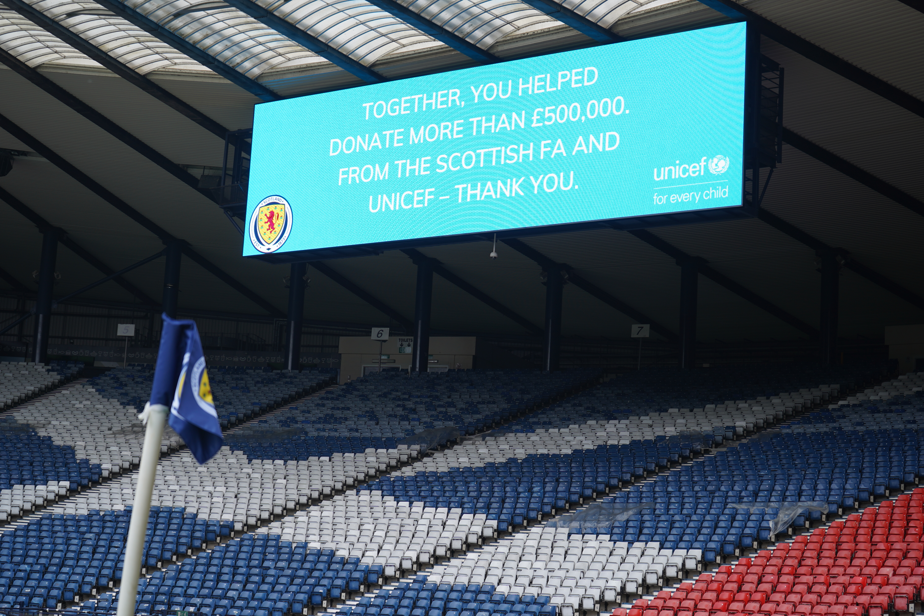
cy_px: 308
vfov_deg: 19.5
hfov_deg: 28.8
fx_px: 1797
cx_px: 462
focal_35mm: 70
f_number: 5.6
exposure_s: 1/80
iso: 100
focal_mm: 70
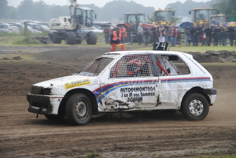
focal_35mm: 135
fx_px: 886
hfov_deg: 15.2
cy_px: 79
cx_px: 118
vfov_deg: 10.2
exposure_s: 1/500
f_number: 5.3
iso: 320
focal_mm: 90
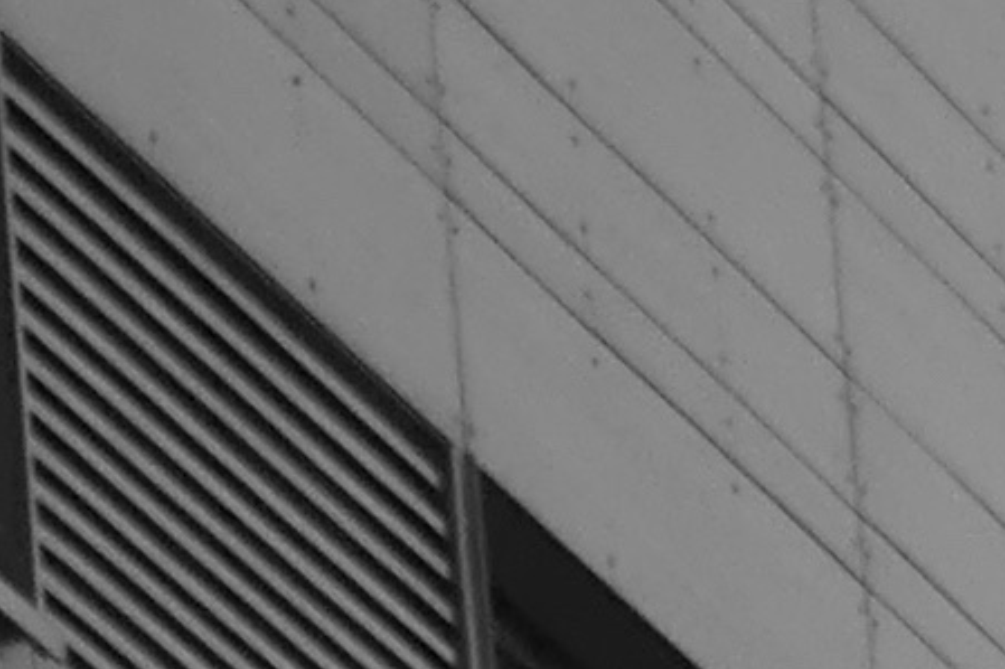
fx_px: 17078
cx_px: -871
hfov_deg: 3.3
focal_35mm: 612
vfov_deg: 2.2
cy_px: 3108
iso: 100
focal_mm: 11.9
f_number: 3.2
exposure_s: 1/400
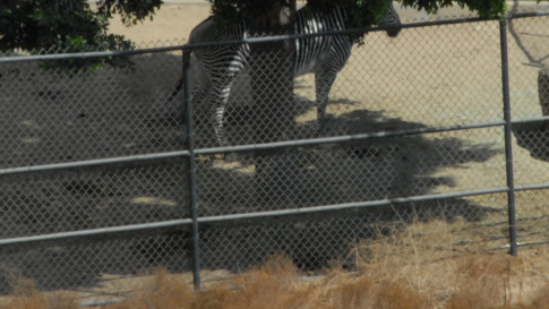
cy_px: 24
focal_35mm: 519
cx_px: 387
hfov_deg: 4.2
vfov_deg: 2.3
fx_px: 7556
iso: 1100
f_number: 36
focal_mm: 200
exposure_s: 1/125
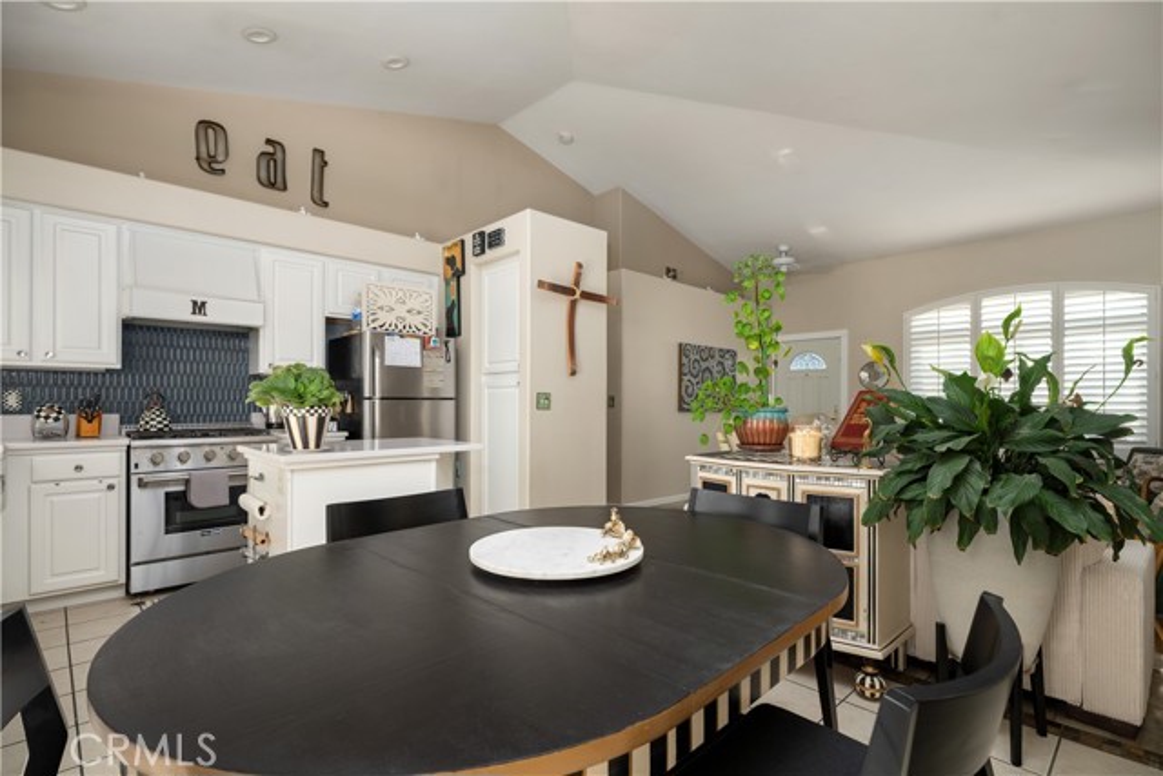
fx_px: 549
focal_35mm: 17
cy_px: 388
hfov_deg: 93.3
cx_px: 582
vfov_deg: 70.5
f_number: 6.3
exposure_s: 1/1.25
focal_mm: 17
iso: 200
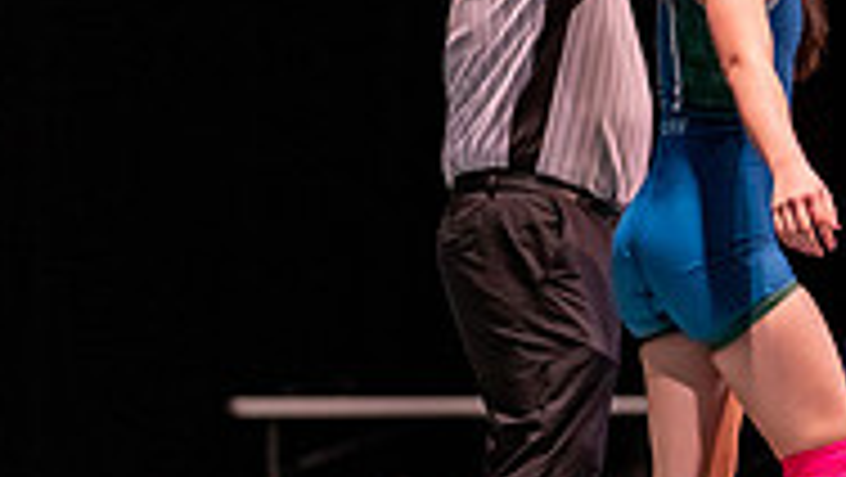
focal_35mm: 173
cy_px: 216
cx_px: 806
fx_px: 3883
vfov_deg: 7.0
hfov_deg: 12.3
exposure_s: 1/1000
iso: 1600
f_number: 1.2
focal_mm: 50
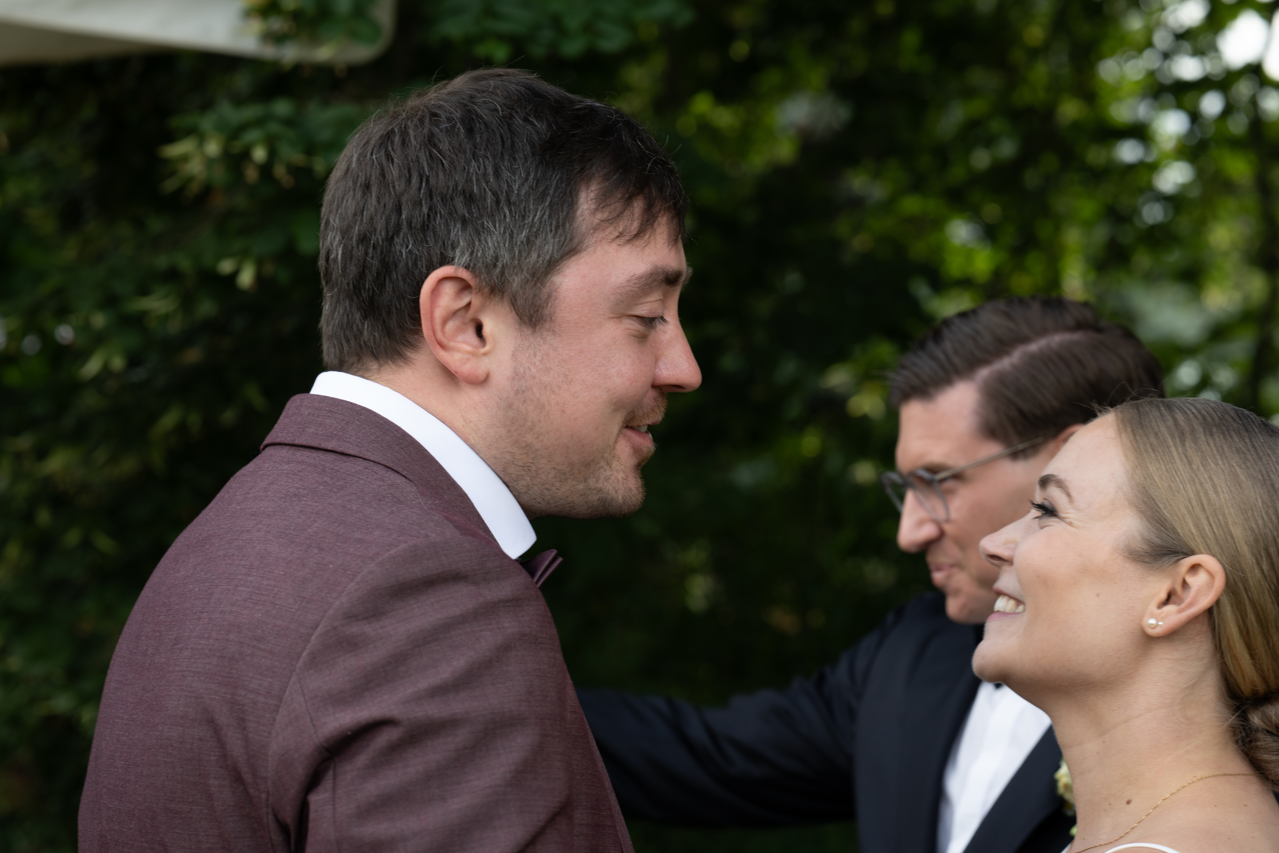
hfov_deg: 21.0
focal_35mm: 97
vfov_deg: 14.1
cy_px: 416
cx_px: 728
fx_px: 3446
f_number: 5.6
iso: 160
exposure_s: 1/125
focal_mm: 85
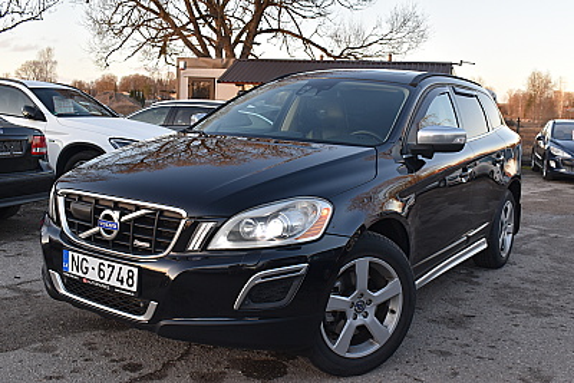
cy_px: 192
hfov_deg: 53.1
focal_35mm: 36
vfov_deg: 36.9
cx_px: 287
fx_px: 574
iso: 400
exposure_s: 1/125
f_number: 8
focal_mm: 24
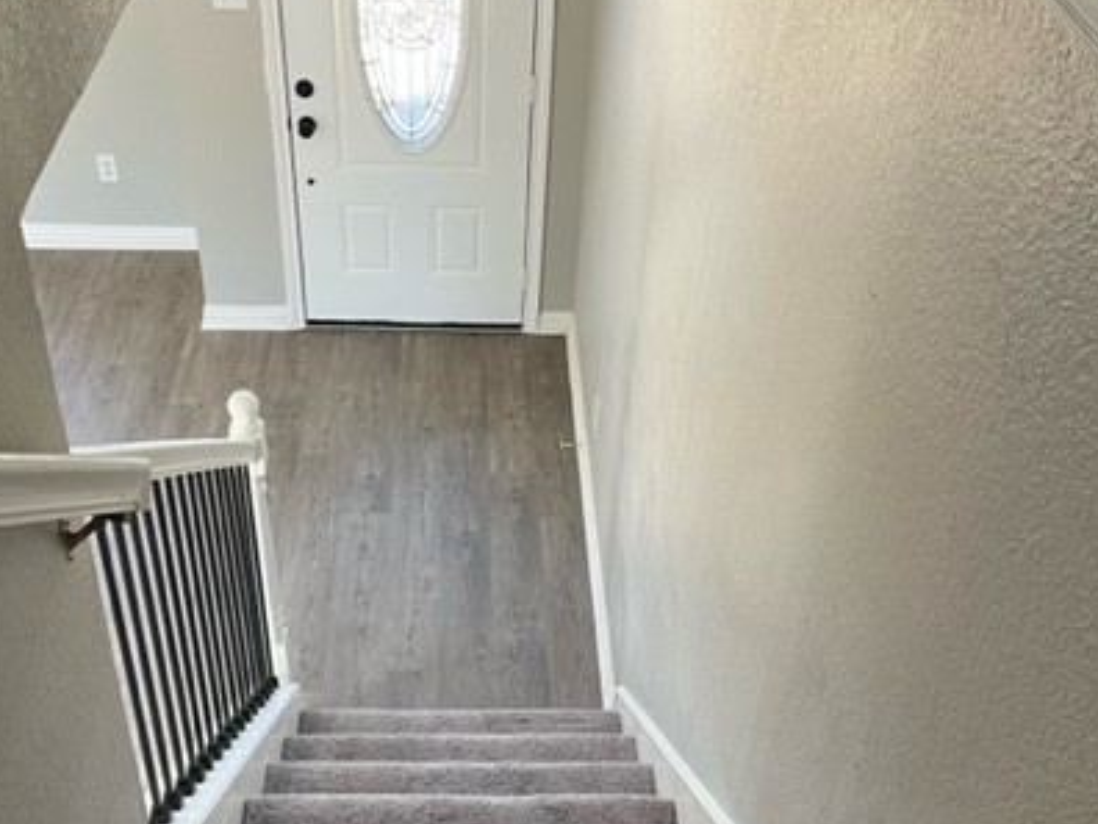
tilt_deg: -42.4
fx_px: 1332
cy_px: 583
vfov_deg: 33.9
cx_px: 513
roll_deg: -1.9
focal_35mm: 42
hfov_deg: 44.8
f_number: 1.6
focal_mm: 5.1
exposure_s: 1/93
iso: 125
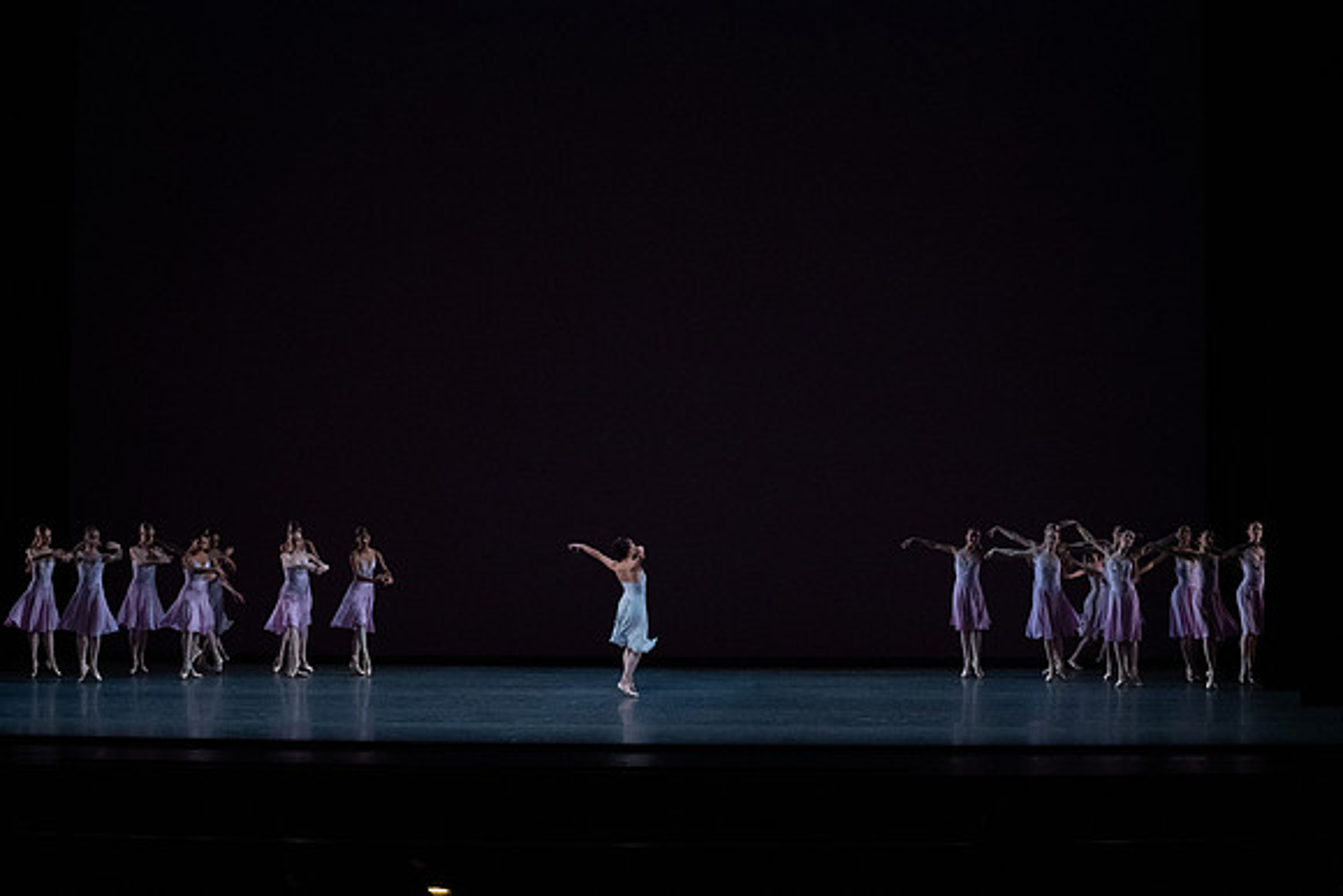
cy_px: 448
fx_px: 2612
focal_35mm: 70
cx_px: 672
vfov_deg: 19.5
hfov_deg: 28.8
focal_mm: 70
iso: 12800
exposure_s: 1/400
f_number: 13
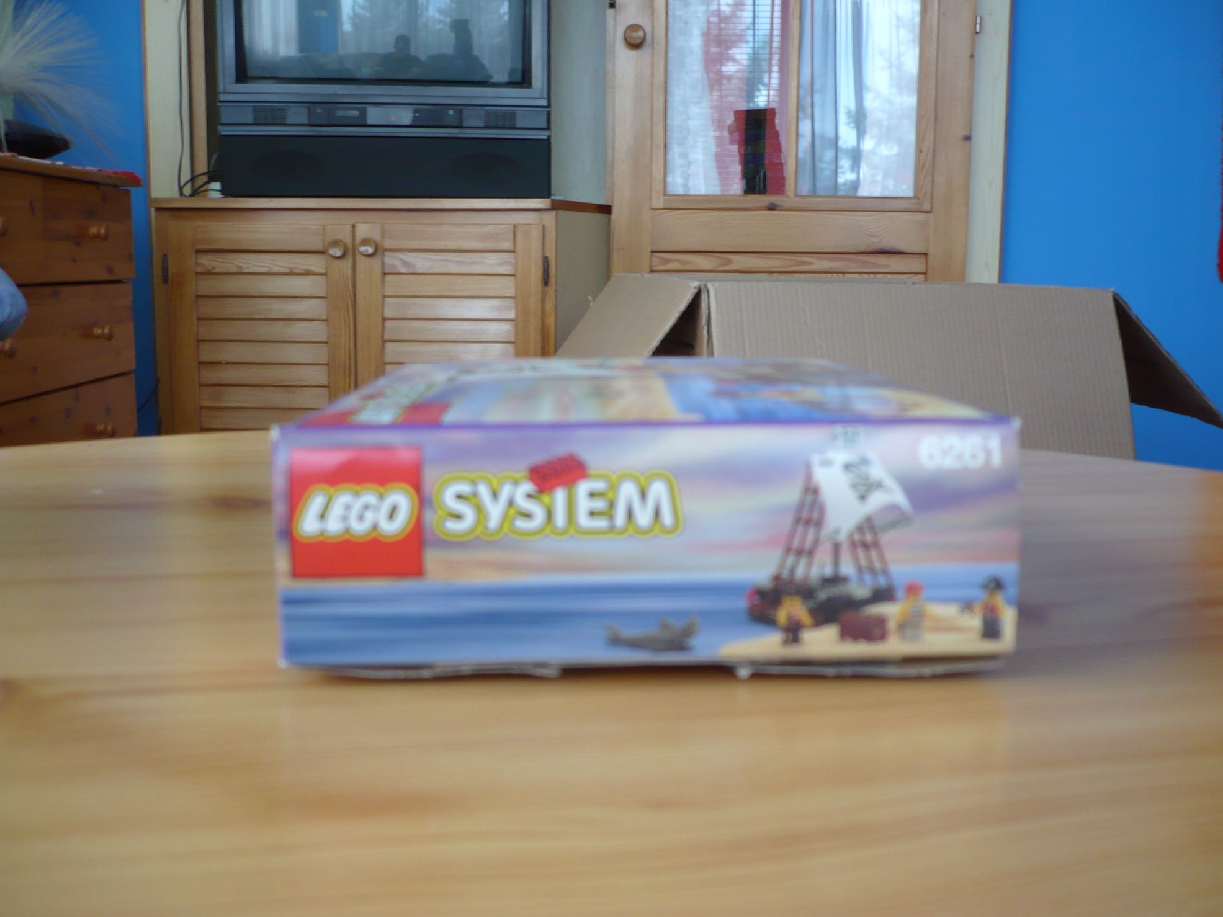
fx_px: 1236
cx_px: 612
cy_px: 458
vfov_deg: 40.7
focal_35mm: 35
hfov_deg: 52.6
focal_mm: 5.8
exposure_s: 1/15
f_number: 2.8
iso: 100
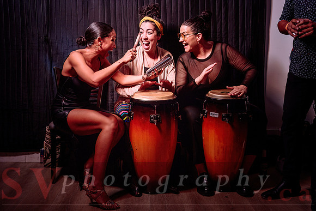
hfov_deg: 44.8
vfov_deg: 30.7
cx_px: 150
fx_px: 383
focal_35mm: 44
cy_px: 98
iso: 500
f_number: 3.5
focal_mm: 40
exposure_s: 1/125
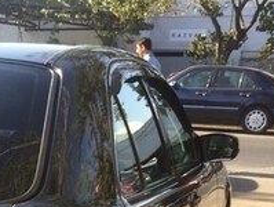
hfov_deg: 19.8
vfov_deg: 14.2
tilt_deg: -19.7
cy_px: 333
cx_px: 0
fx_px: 761
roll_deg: -0.5
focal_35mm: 96
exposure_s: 1/488
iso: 32
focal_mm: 4.15
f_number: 2.2
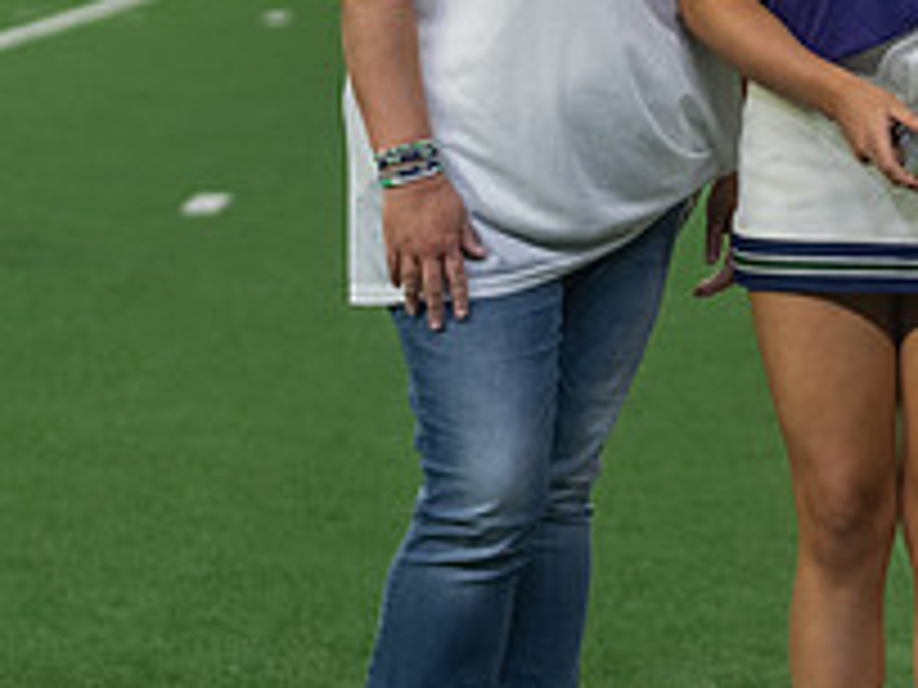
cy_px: 56
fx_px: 6418
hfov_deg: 8.1
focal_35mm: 242
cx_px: 894
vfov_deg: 6.1
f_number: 2.8
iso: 1000
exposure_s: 1/320
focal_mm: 70
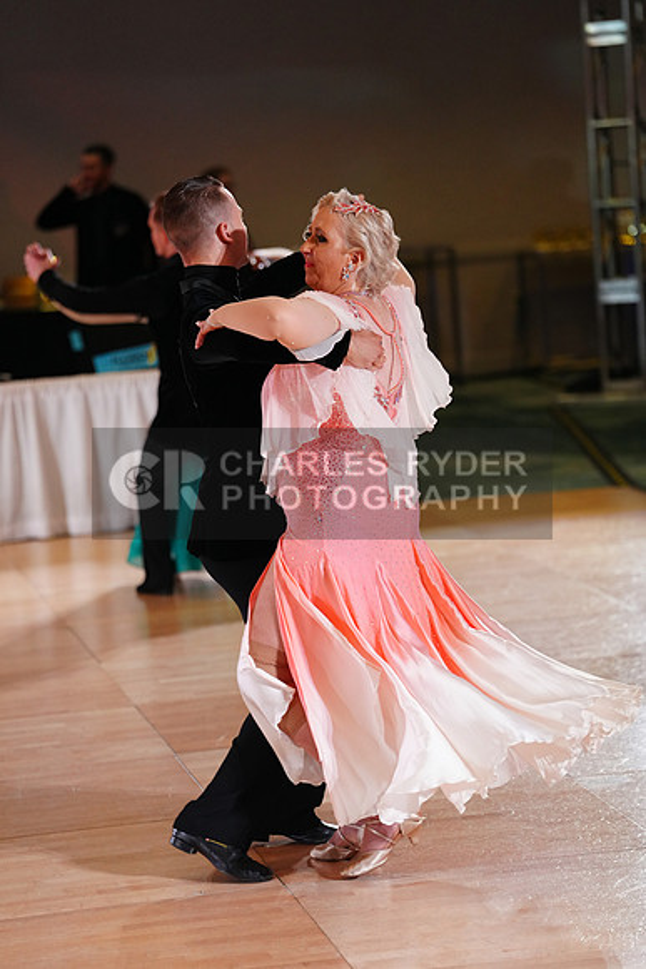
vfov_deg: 15.4
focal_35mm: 133
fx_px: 3578
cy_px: 484
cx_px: 323
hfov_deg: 10.3
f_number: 2.8
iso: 2500
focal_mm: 133
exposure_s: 1/500
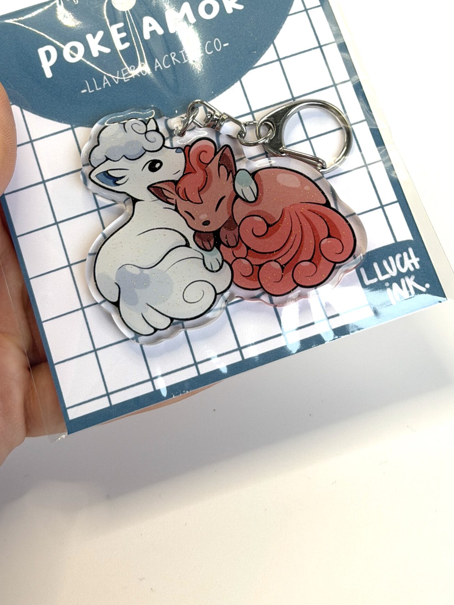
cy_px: 163
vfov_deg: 27.1
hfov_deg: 20.7
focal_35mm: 71
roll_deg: +14.8
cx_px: 217
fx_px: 1242
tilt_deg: -38.9
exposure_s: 1/530
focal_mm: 6.76
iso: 64
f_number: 1.78
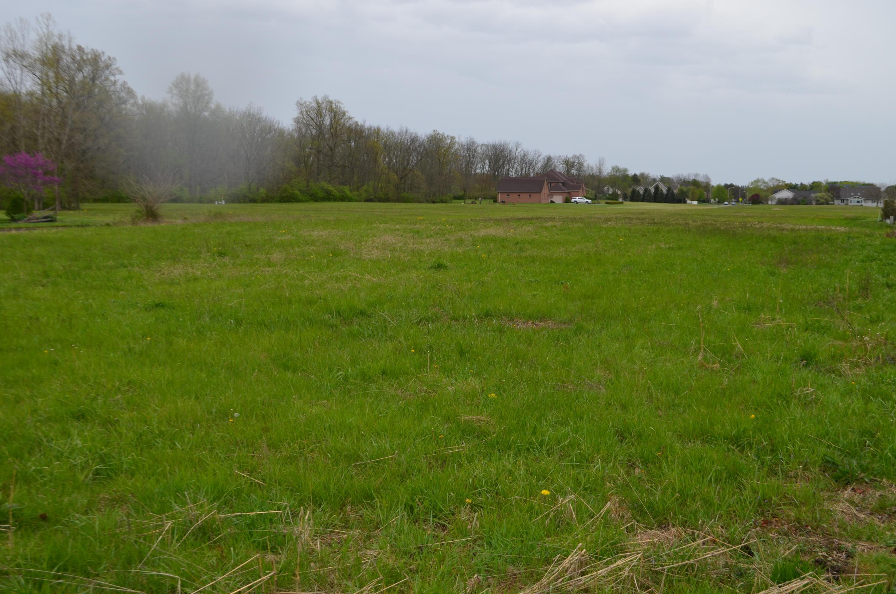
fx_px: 969
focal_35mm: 39
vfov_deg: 34.1
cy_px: 297
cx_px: 448
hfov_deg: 49.6
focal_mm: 26
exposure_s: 1/180
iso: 200
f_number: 6.7
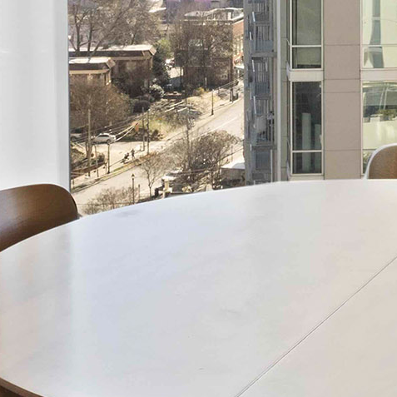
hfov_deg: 17.0
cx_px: 411
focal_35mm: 100
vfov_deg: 16.7
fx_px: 1298
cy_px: -72
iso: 400
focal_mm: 17
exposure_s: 1/5
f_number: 11
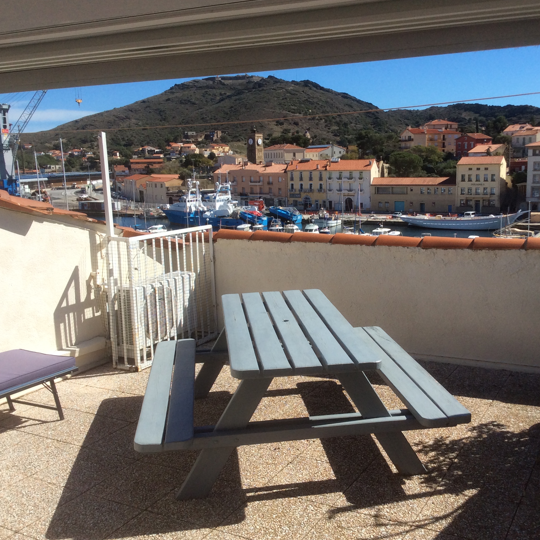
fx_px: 671
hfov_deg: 43.7
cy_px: 269
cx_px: 316
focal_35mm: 38
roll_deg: +2.4
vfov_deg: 43.9
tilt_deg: -9.3
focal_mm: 3.3
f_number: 2.4
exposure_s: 1/1908
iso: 32
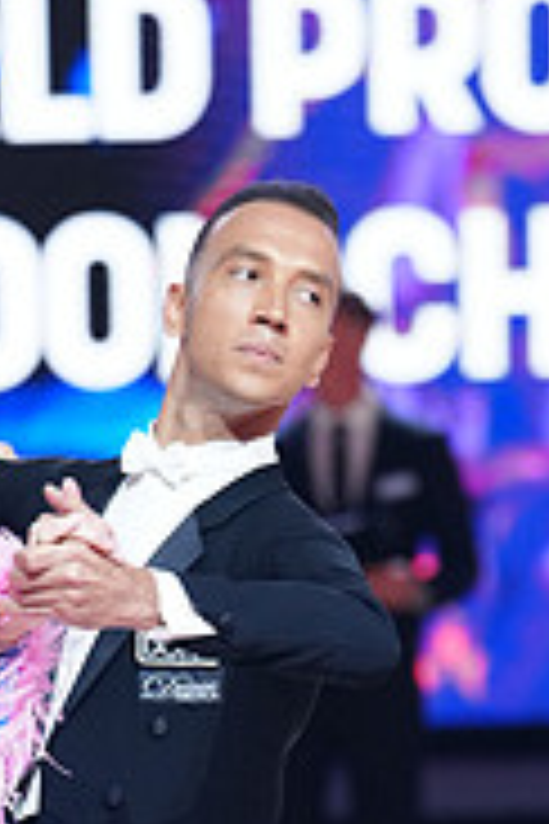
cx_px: 70
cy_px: 1067
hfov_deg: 3.6
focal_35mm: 378
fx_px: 8646
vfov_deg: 5.4
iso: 2000
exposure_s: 1/500
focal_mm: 119
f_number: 2.8
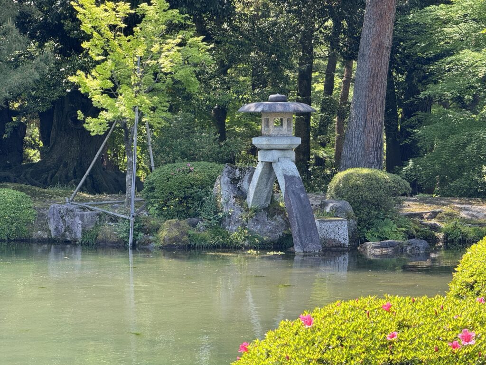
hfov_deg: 16.4
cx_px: 243
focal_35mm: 120
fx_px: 1685
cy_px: 182
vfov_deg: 12.3
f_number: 2.8
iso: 50
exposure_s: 1/122
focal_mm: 15.66
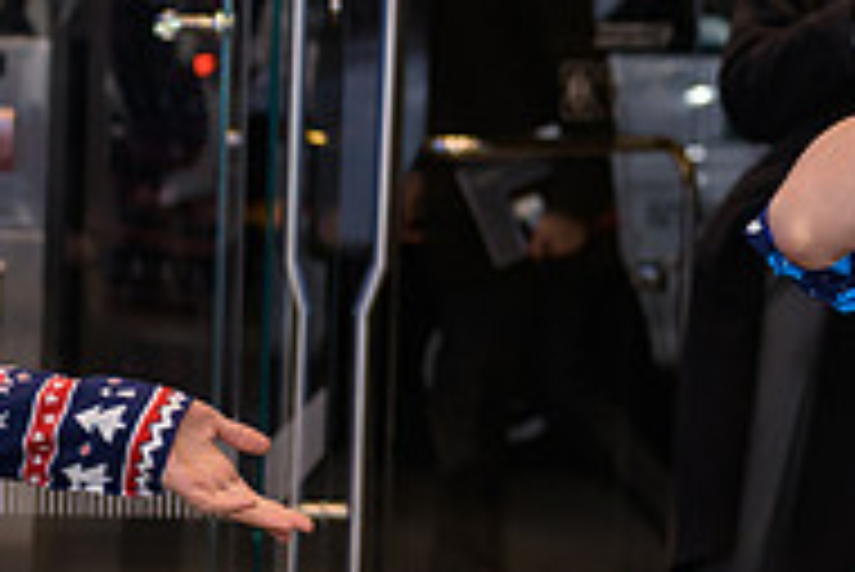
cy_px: 70
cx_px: 1179
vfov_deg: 7.5
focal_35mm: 183
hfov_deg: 10.9
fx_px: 4349
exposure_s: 1/125
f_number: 3.2
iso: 400
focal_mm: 60
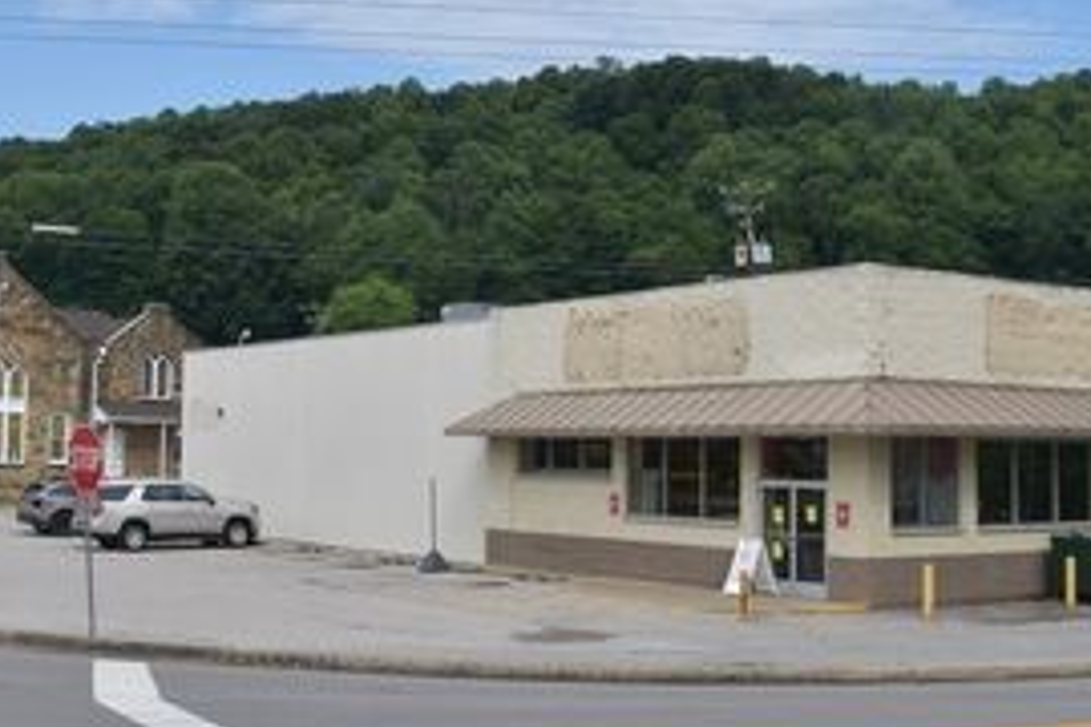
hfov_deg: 39.5
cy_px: 269
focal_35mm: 50
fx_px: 1515
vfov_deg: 26.9
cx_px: 453
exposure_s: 1/250
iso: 100
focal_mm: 18
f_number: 8
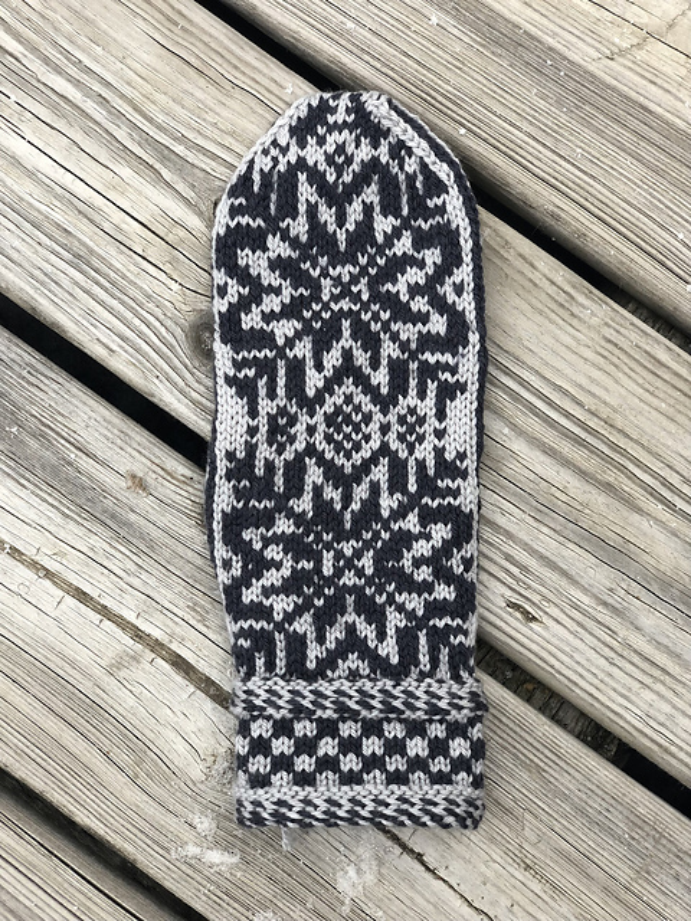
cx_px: 346
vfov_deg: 36.8
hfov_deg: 28.0
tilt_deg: -87.1
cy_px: 460
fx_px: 1384
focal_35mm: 52
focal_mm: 6
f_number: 2.4
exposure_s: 1/60
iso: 40
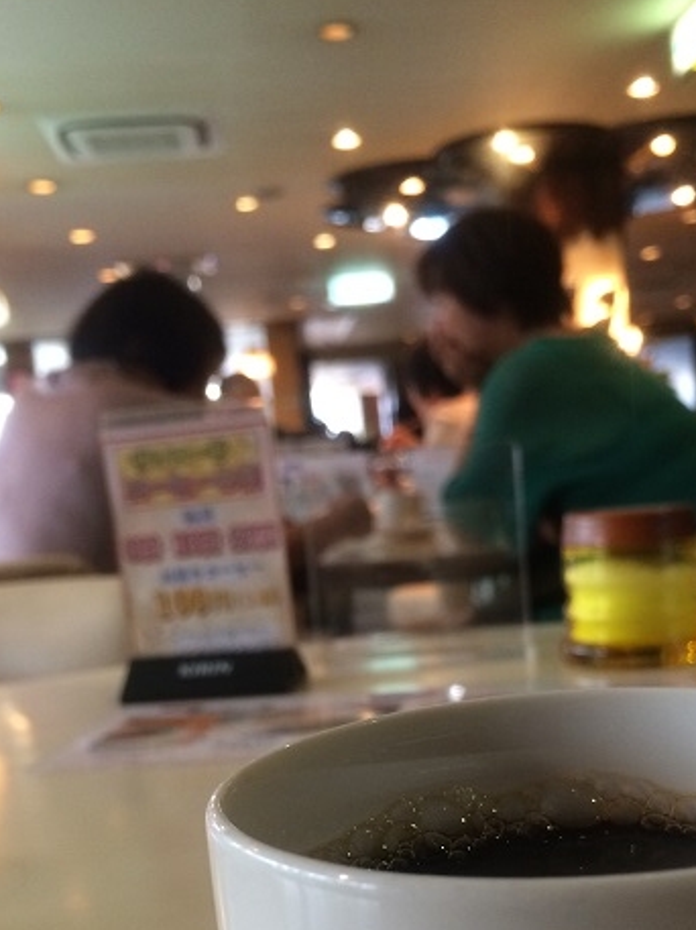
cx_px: 402
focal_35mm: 46
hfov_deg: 31.4
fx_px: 1235
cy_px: 657
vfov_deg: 40.5
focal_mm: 4.12
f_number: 2.2
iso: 200
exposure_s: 1/30
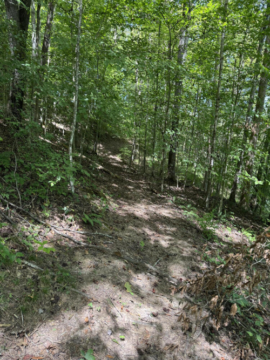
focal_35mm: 24
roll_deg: -0.4
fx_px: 250
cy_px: 180
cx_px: 135
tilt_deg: -11.1
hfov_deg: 56.8
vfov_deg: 71.6
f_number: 1.78
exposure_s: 1/121
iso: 125
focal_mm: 6.76
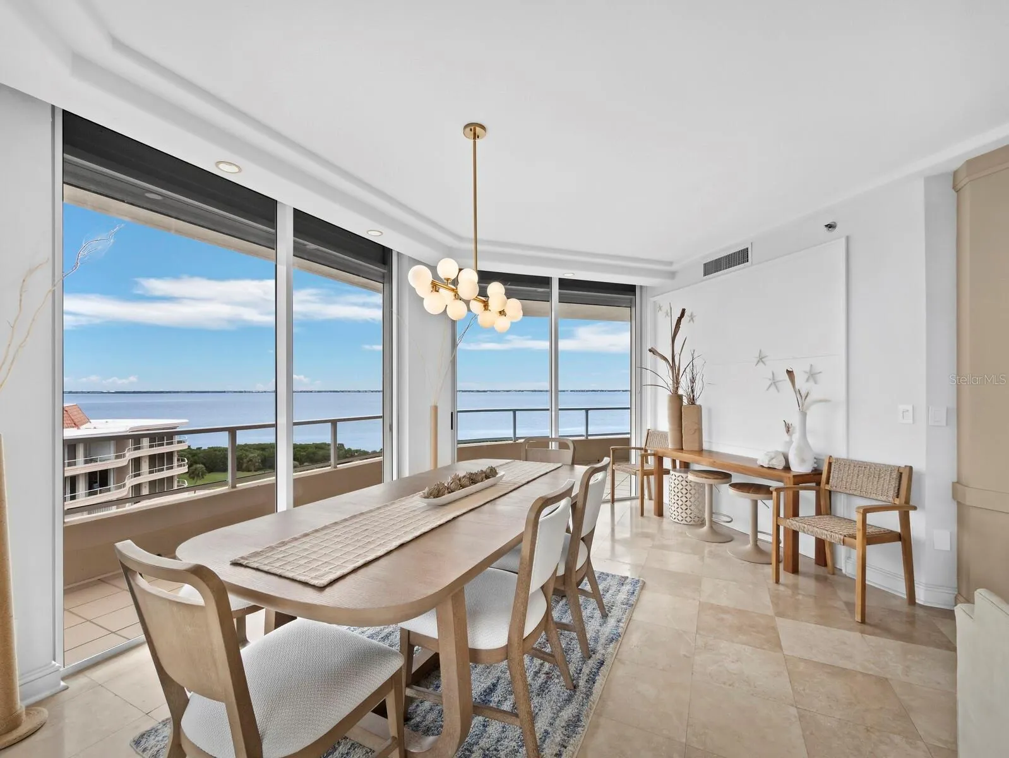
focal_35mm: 14
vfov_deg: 85.7
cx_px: 504
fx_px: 408
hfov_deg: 102.0
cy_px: 379
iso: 400
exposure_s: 1/30
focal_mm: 7
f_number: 11
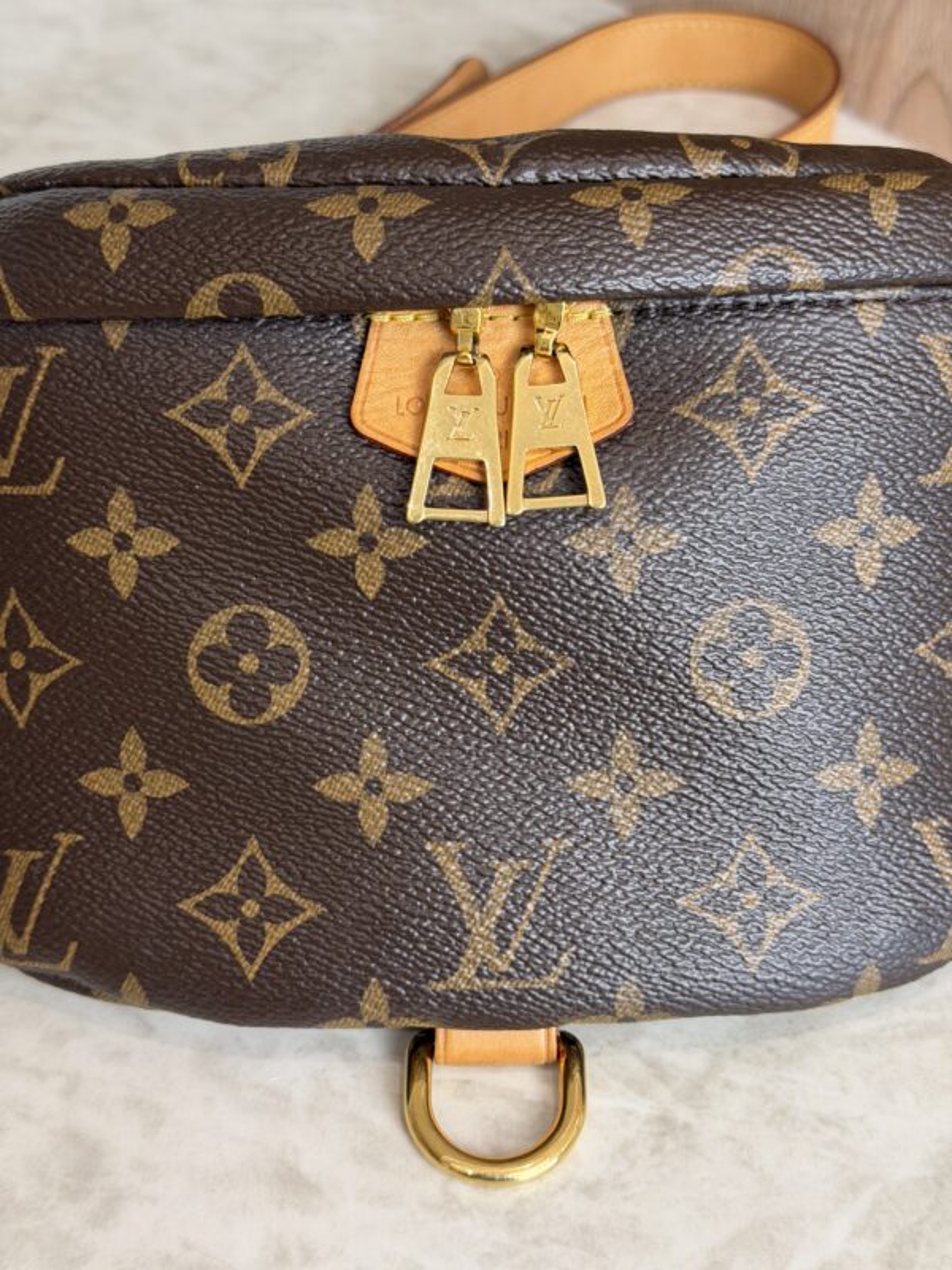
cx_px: 476
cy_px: 635
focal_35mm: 48
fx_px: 1760
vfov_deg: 39.7
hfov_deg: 30.3
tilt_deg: -42.5
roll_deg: +0.7
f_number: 1.78
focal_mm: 6.76
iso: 80
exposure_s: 1/60
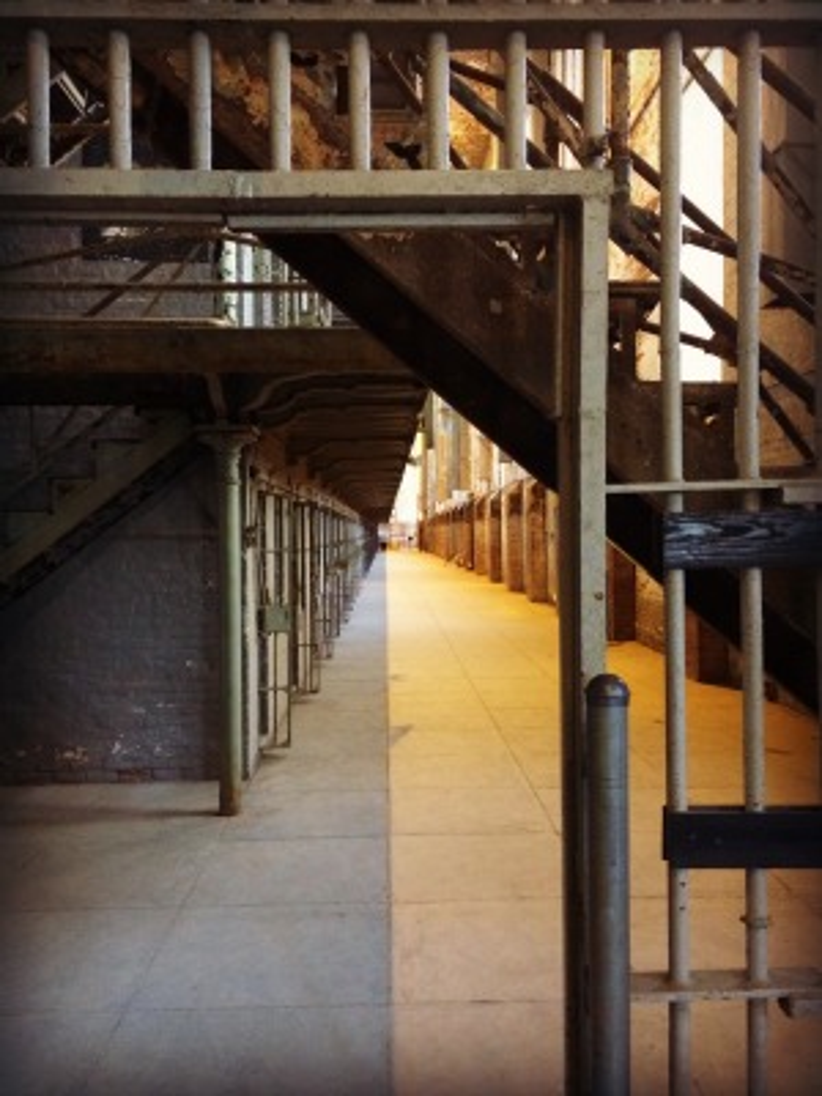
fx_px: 950
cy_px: 548
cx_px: 411
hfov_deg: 46.8
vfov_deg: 60.0
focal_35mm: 30
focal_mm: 4.12
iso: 500
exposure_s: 1/15
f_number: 2.2
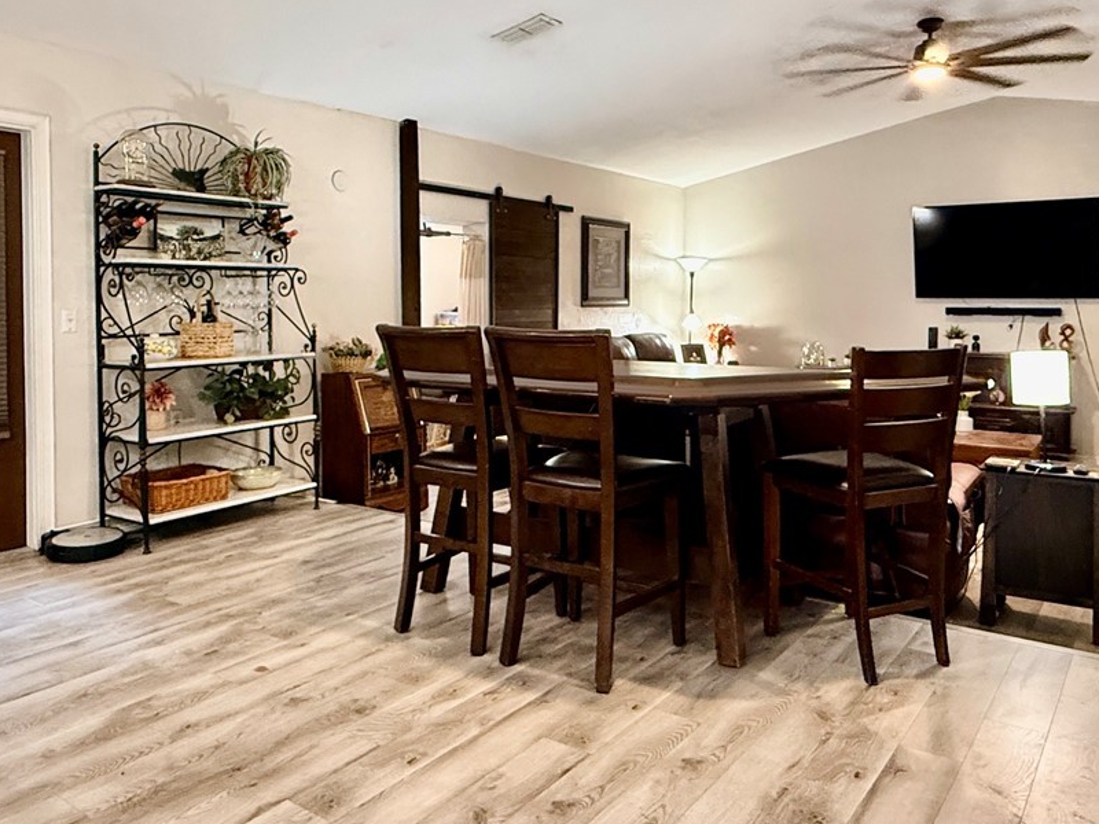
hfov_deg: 63.4
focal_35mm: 28
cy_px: 317
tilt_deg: -0.9
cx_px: 554
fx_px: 889
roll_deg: -0.4
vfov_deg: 49.3
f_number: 2.2
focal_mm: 2.22
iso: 640
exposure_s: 1/60
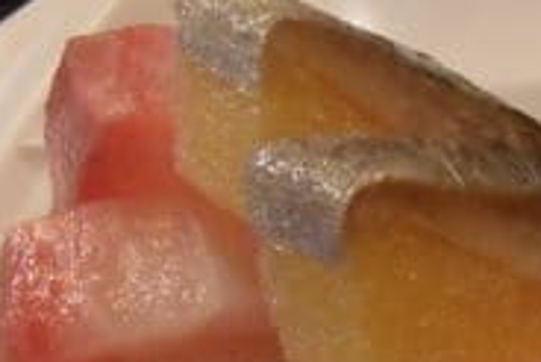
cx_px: 447
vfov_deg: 13.5
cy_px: 431
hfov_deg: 20.3
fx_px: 1489
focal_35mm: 99
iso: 400
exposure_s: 1/30
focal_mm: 6.2
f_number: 2.8
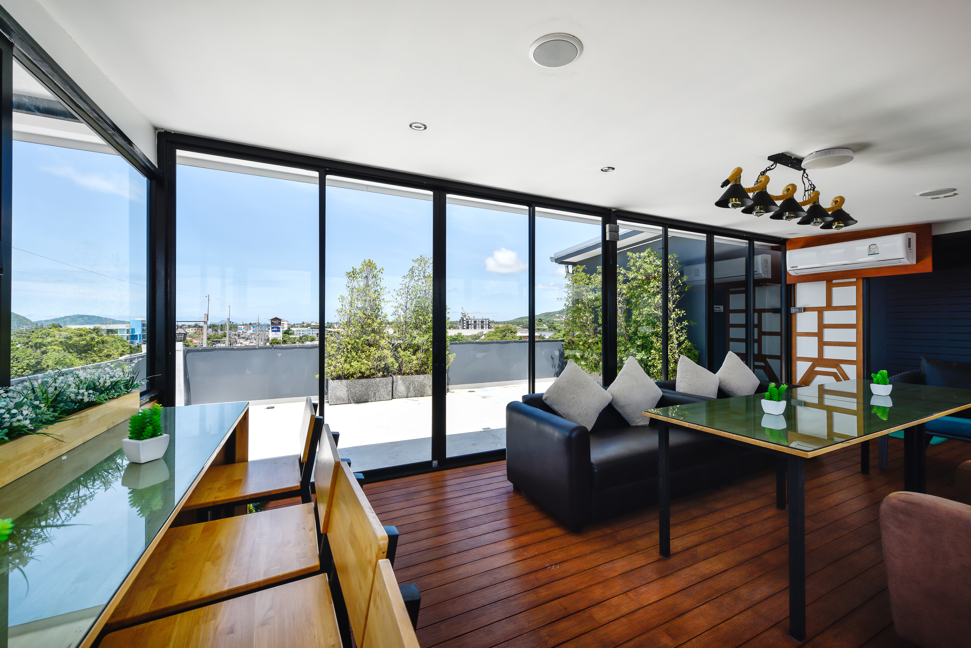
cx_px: 486
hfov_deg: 104.2
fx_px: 378
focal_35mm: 14
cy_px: 324
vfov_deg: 81.2
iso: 100
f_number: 11
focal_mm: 14
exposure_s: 1/200
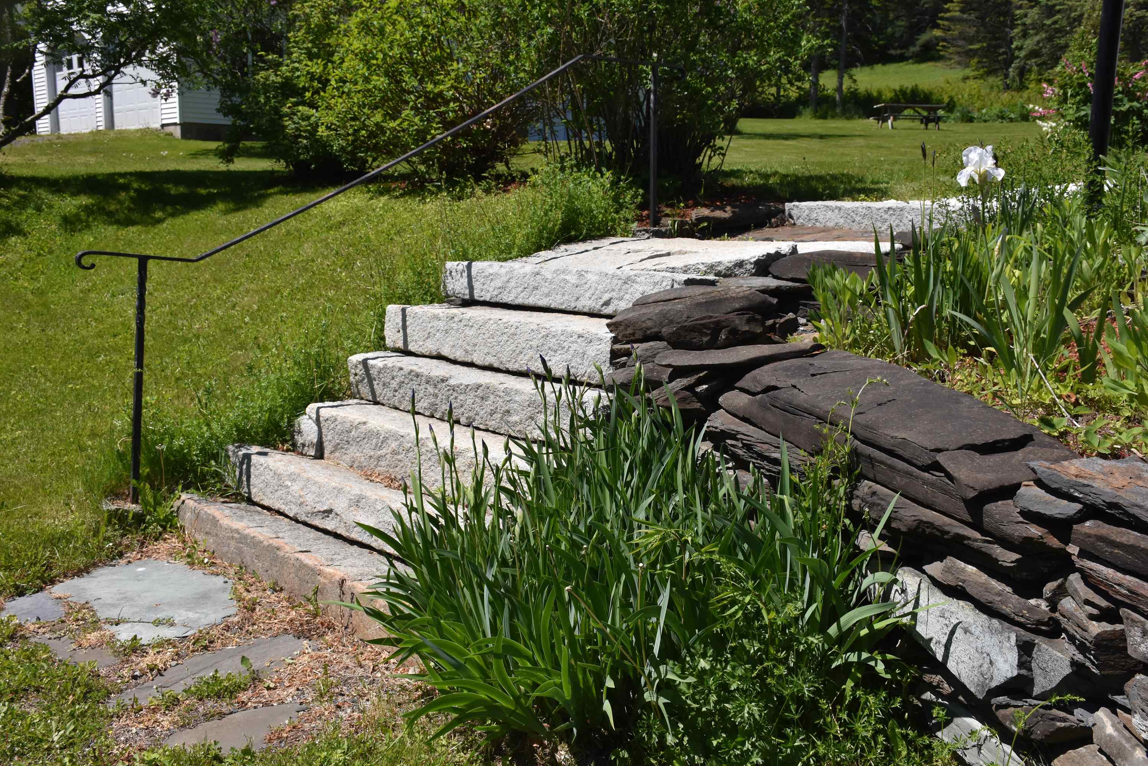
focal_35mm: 36
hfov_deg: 53.8
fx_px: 1132
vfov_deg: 37.3
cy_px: 384
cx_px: 589
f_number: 8
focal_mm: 23
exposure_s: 1/500
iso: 500
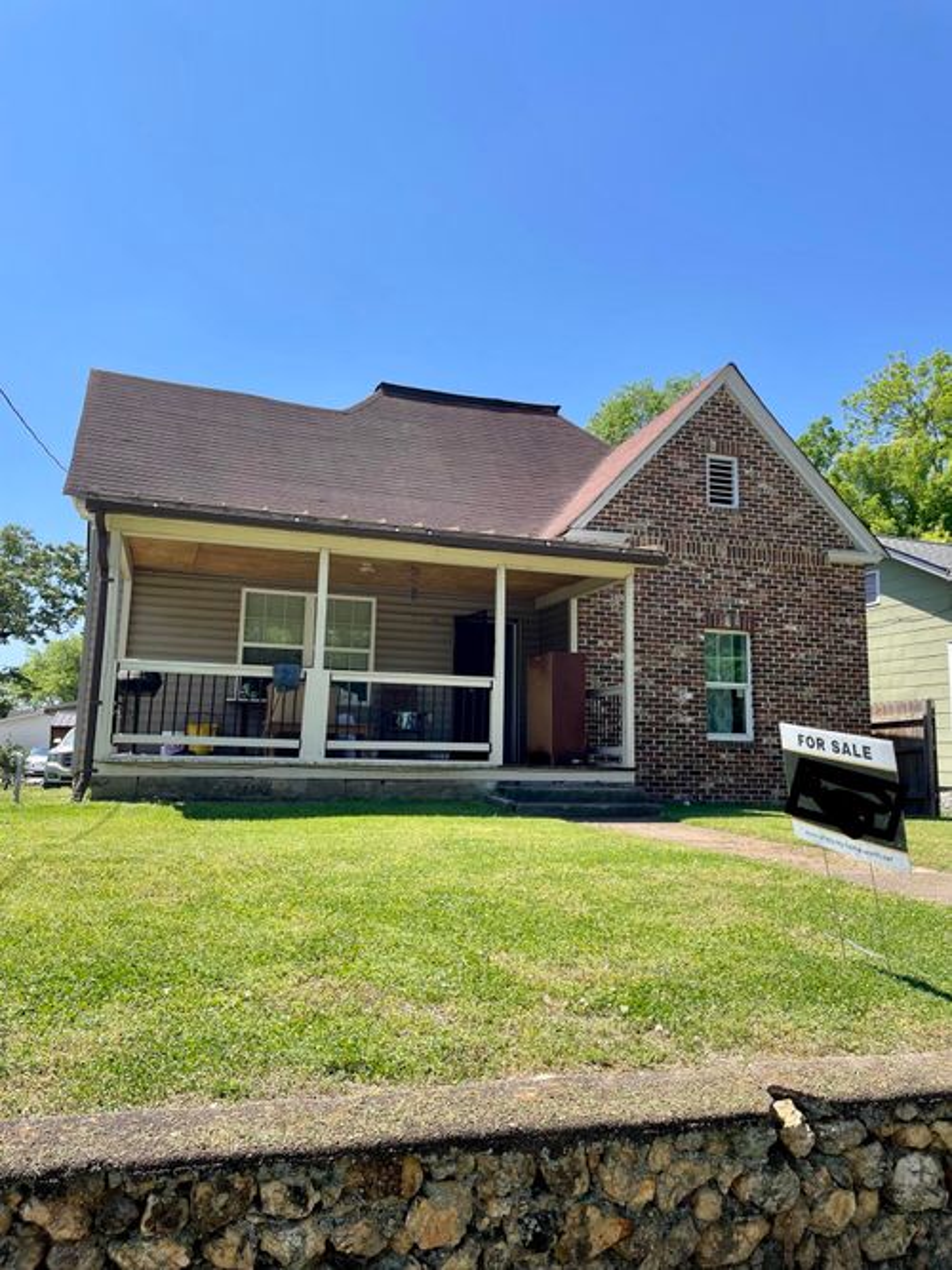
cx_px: 476
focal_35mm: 26
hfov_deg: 53.0
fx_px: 954
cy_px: 635
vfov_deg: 67.3
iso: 32
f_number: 1.6
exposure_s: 1/2212
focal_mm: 4.2
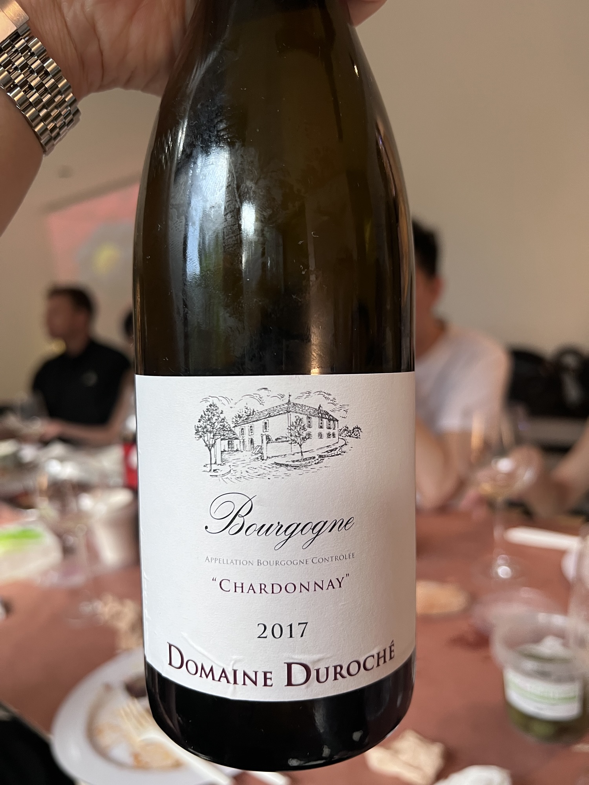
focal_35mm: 26
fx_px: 590
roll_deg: +4.8
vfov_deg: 67.3
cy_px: 392
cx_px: 294
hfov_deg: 53.1
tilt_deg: -7.1
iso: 125
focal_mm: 5.7
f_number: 1.5
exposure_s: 1/50
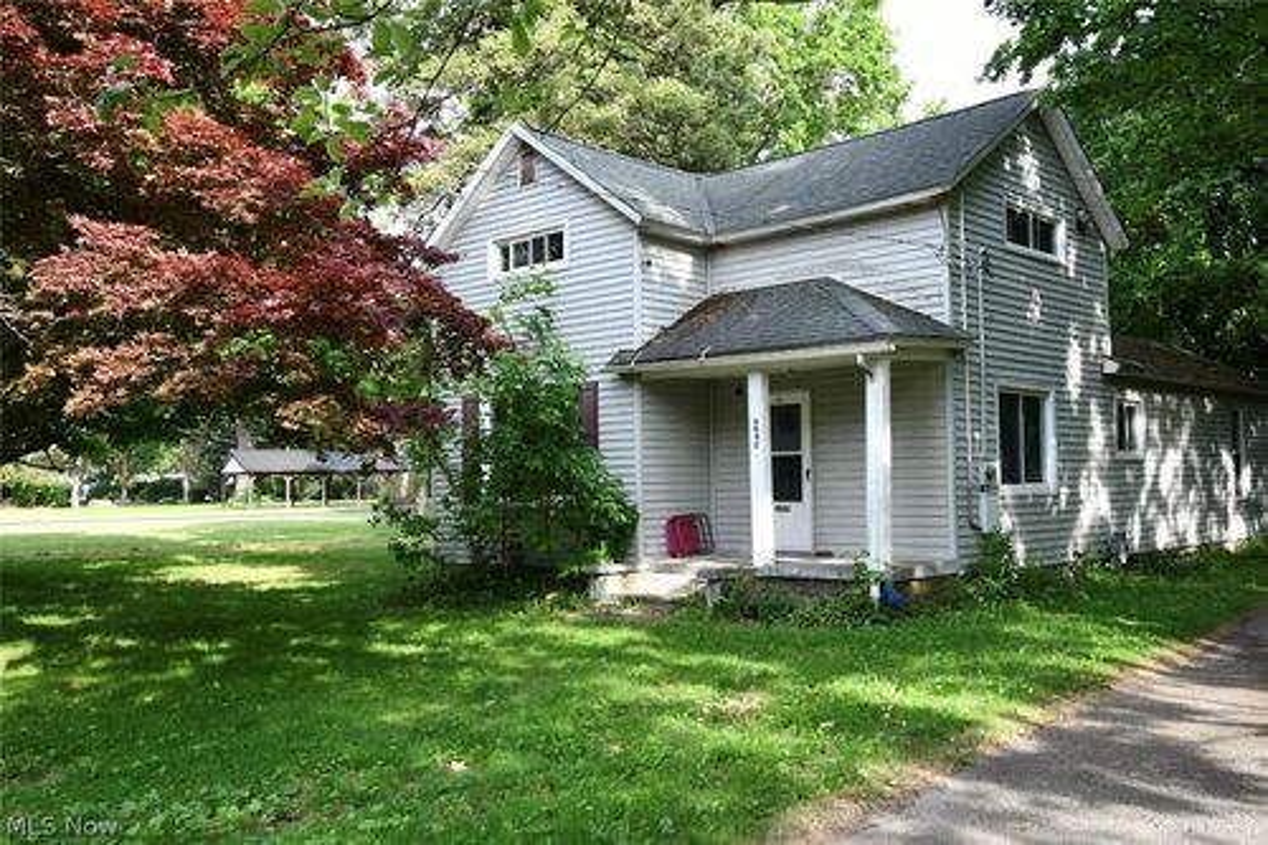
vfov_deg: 43.6
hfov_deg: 61.9
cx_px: 634
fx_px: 1056
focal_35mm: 30
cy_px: 422
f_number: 5.6
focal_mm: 20
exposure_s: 1/250
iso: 400
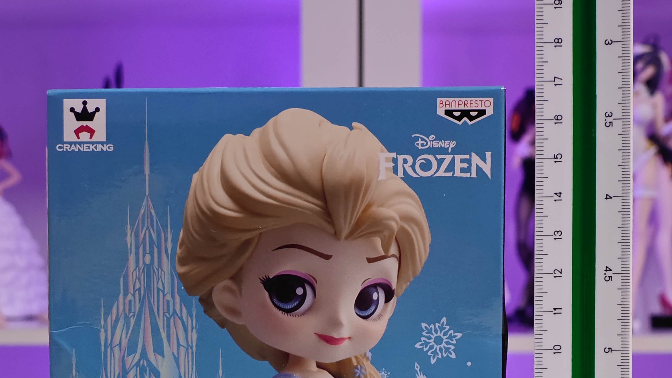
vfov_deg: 10.2
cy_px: 434
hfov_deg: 18.3
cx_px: 336
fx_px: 2085
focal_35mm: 117
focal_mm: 7.48
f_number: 2.4
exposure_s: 1/33.3
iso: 800
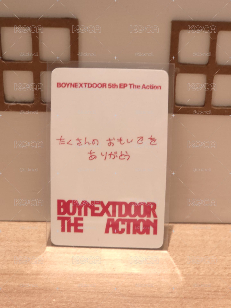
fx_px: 614
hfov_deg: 21.3
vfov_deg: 28.2
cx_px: 116
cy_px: 154
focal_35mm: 69
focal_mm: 7
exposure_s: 1/30
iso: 200
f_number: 2.4
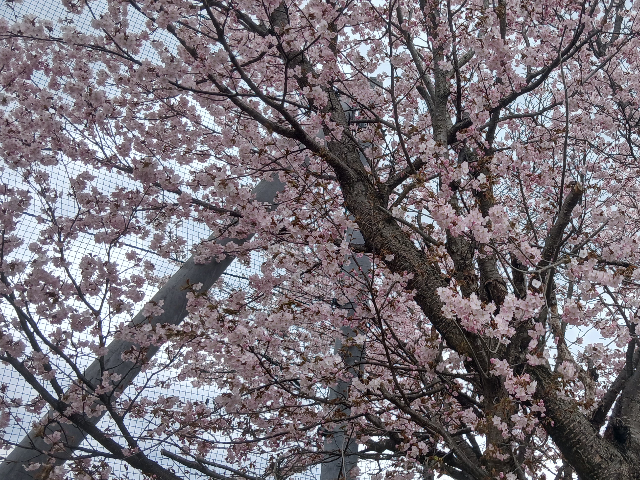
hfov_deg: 44.7
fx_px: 758
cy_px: 258
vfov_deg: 35.1
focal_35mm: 41
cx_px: 453
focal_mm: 3.86
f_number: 1.8
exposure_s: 1/253
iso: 20
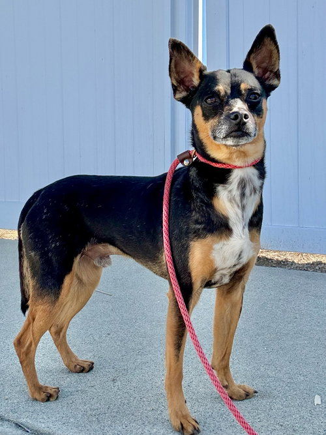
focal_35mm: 30
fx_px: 377
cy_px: 218
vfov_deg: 60.0
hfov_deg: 46.8
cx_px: 163
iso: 25
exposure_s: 1/772
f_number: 1.9
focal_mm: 2.69
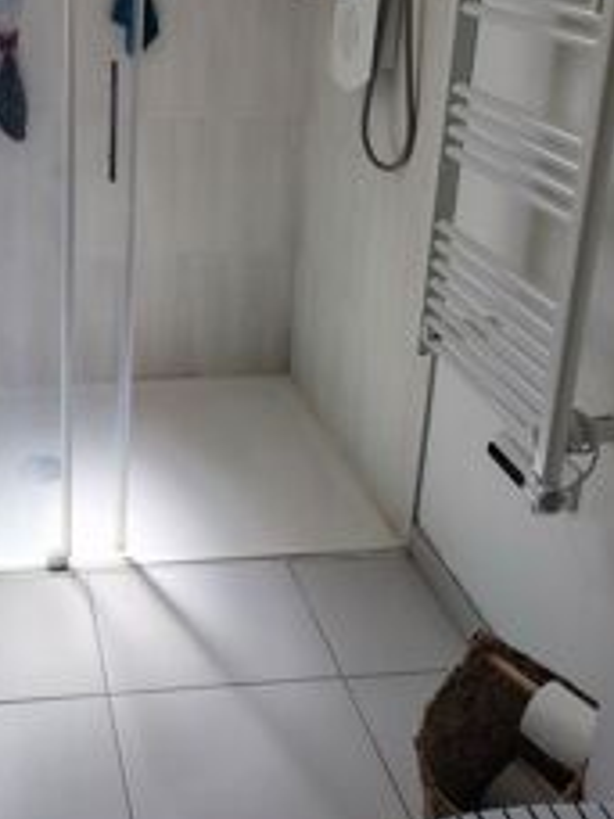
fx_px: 1064
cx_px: 90
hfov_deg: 31.0
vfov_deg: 40.8
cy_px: 203
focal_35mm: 45
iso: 100
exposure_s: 1/140
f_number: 1.75
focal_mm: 5.25
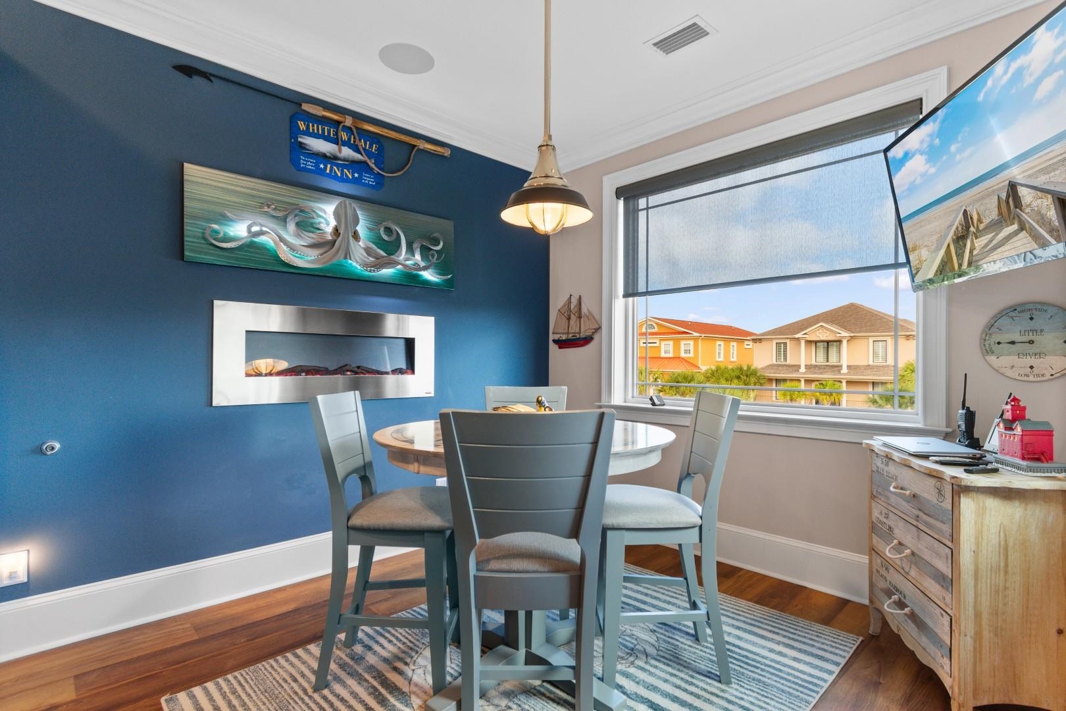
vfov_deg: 70.4
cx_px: 533
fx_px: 503
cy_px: 356
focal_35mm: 17
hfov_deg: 93.3
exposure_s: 1/6
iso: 100
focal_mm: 11.5
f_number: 4.8
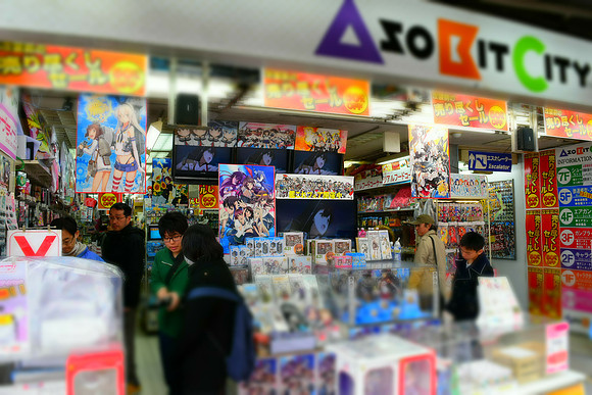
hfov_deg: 67.4
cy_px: 198
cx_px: 296
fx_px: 444
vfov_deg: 48.0
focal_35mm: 27
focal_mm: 18
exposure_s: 1/80
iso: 400
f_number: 8
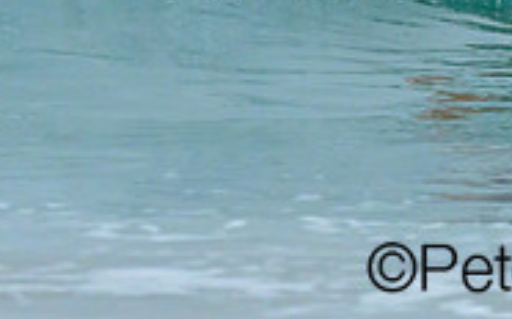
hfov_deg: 0.6
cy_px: -281
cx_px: 615
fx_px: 48766
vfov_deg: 0.4
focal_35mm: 3497
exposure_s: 1/2000
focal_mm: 800
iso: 1000
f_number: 6.3
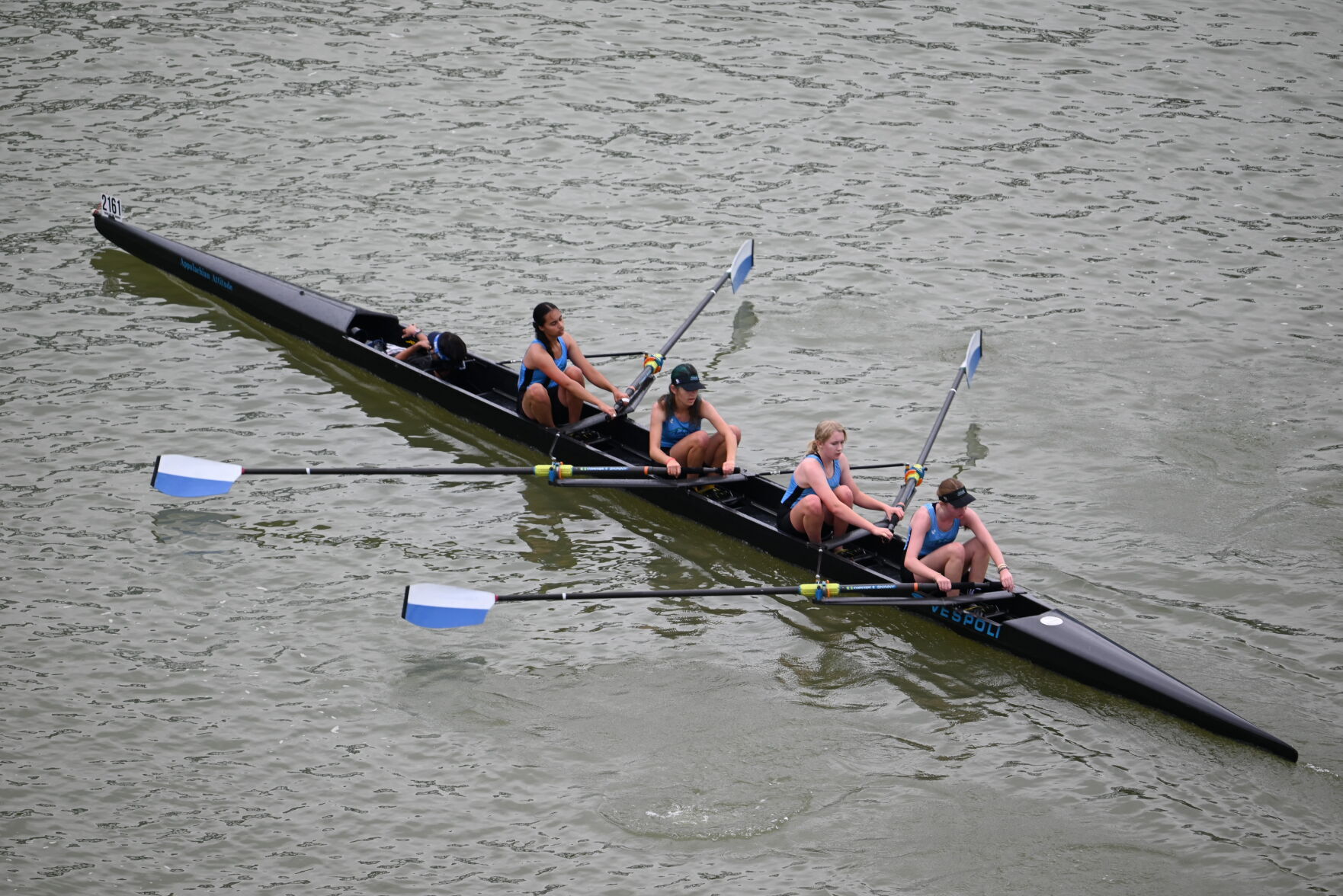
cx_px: 672
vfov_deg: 3.6
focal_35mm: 378
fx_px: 14105
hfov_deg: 5.5
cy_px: 448
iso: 320
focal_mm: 378
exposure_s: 1/400
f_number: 6
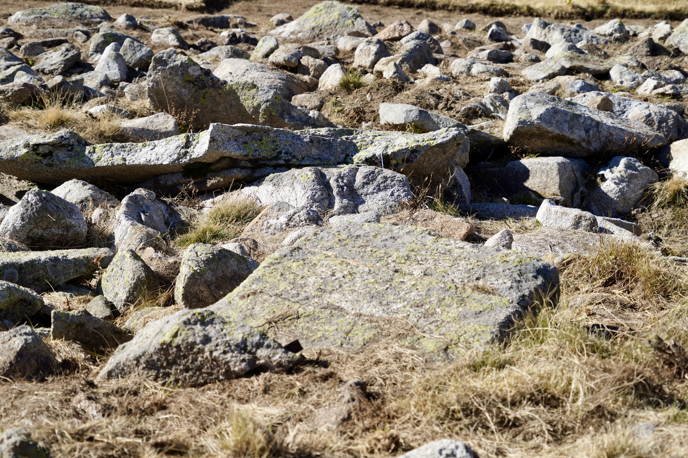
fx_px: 1758
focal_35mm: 92
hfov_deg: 22.1
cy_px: 229
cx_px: 344
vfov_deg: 14.9
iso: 100
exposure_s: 1/250
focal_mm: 92
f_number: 7.1
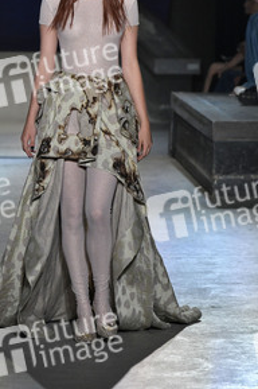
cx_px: 93
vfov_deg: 6.5
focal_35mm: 316
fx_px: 3405
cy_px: 143
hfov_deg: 4.3
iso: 2500
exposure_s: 1/400
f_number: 7.1
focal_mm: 190
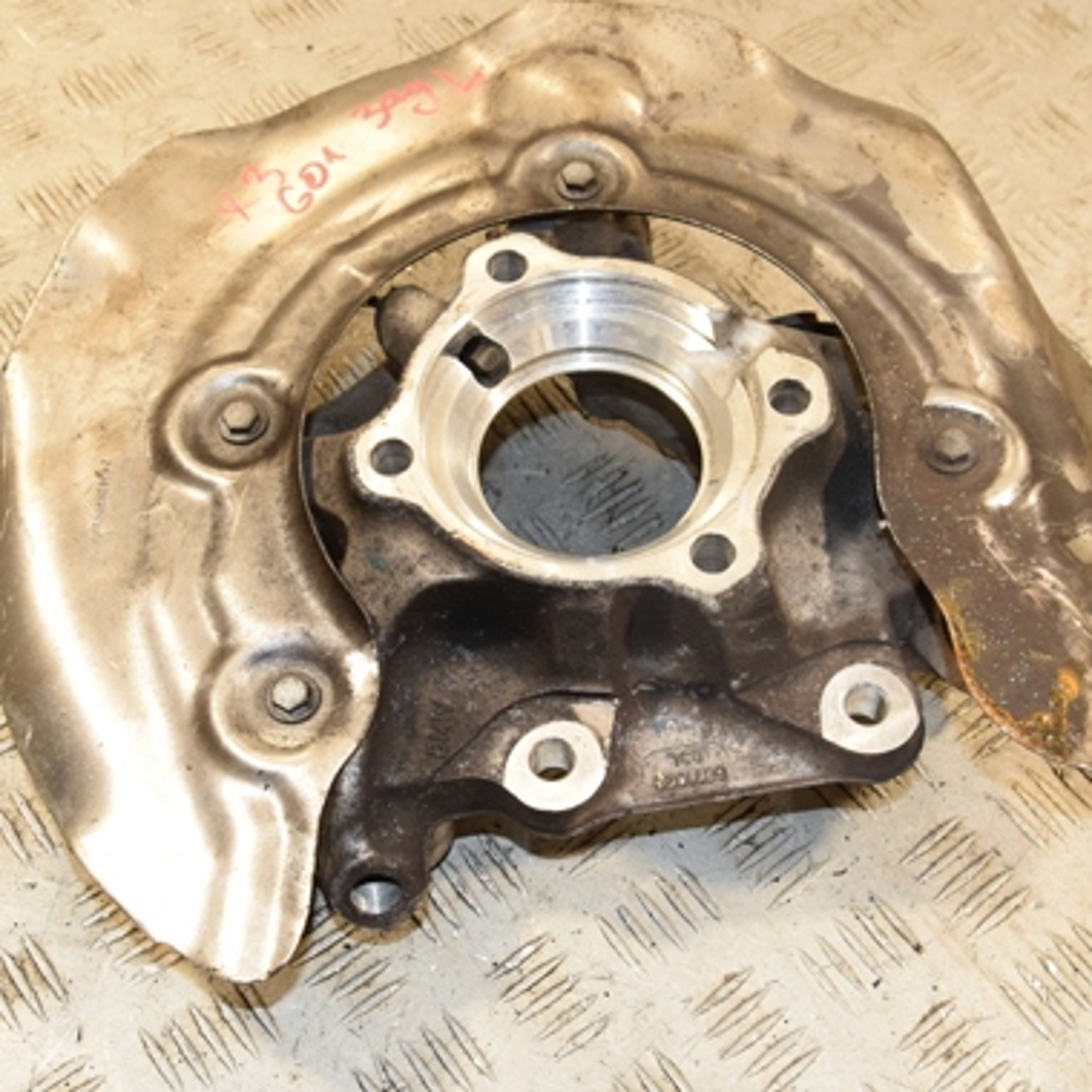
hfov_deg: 31.8
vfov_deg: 31.8
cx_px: 506
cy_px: 497
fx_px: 1917
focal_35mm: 54
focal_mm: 25
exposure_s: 1/200
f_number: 7.1
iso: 800
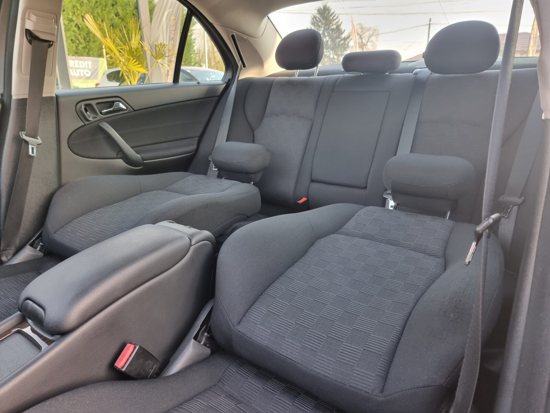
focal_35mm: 24
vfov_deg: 56.8
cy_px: 206
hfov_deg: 71.6
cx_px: 275
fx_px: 381
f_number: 1.8
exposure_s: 1/100
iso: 125
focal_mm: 6.7
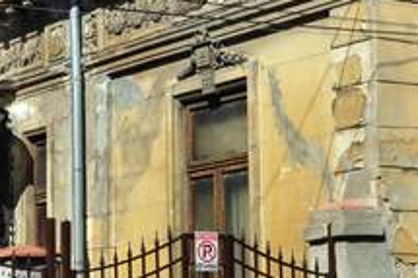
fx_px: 1527
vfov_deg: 10.4
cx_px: 377
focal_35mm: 132
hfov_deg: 15.4
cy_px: 133
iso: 250
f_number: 16
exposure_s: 1/250
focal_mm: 27
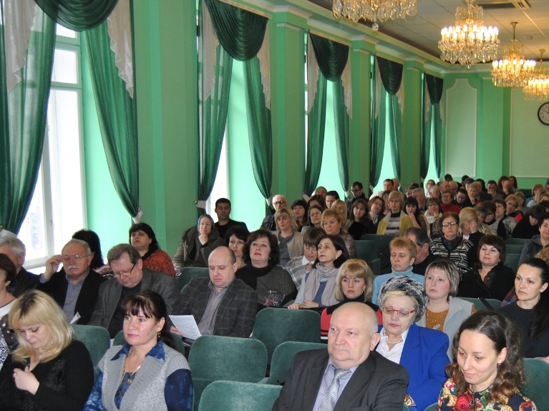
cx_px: 361
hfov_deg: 37.1
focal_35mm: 51
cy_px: 273
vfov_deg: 28.4
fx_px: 809
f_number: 3.5
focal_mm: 20
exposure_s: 1/60
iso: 200
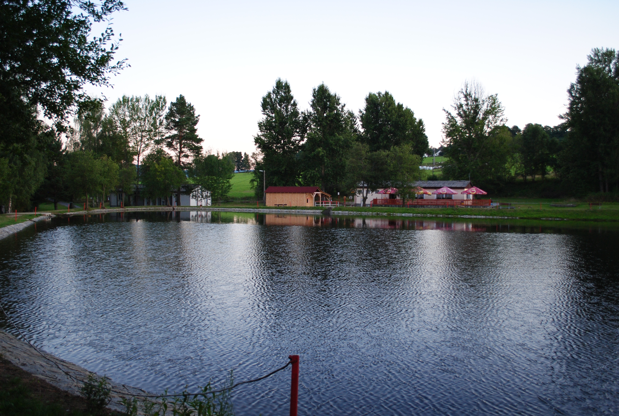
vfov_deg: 40.1
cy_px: 208
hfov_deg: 57.1
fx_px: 569
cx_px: 310
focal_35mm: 33
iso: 320
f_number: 4
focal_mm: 22
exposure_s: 1/60
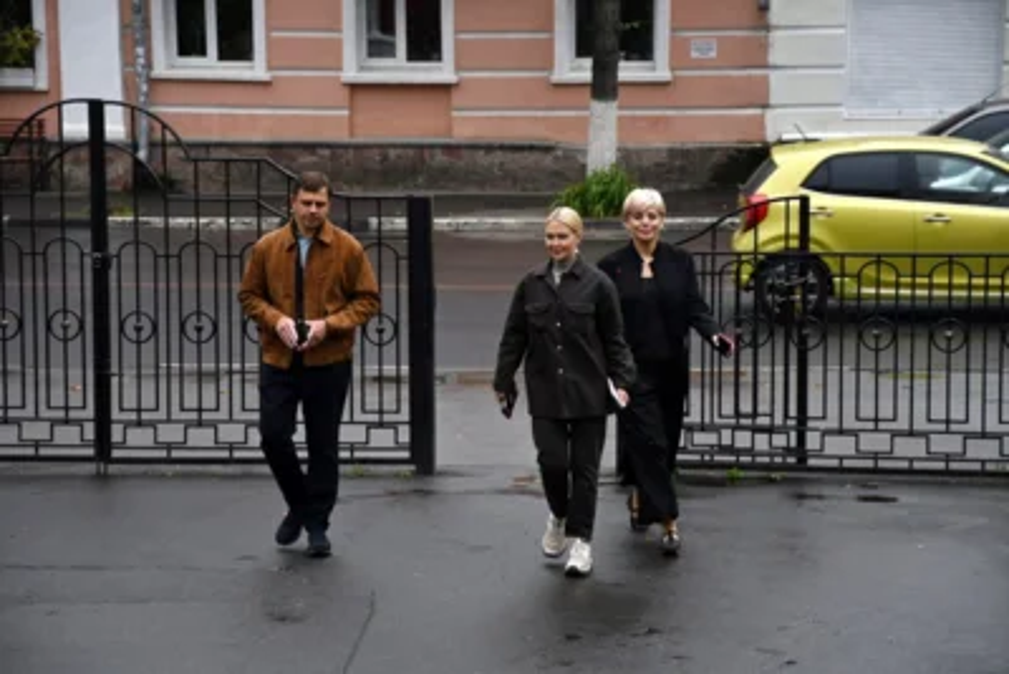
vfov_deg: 11.4
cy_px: 337
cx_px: 504
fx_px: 3364
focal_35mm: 120
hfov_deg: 17.1
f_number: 5.3
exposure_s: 1/250
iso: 160
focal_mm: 80
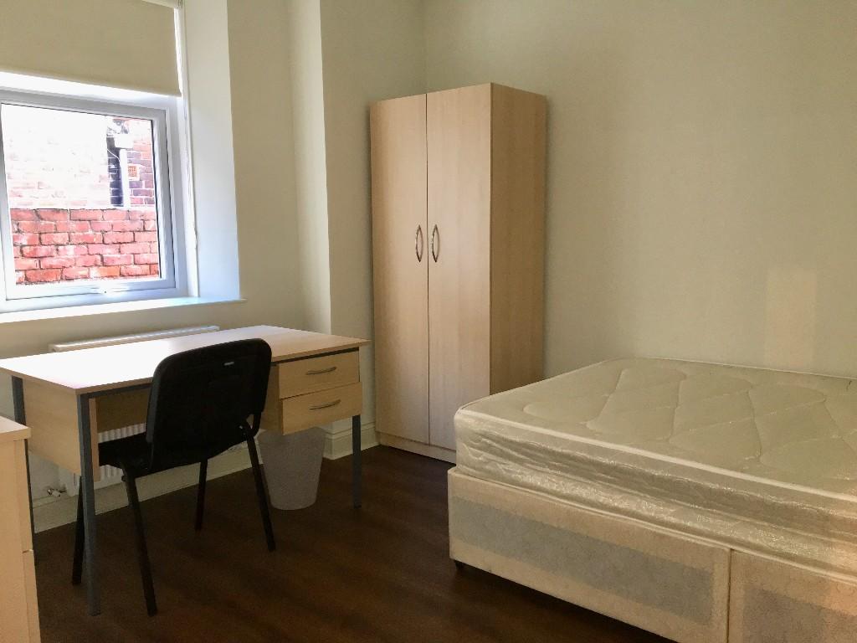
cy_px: 322
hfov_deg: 61.7
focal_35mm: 29
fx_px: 718
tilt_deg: -6.9
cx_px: 428
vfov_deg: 48.2
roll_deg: +1.4
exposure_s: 1/33
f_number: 2.2
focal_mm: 4.15
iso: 125
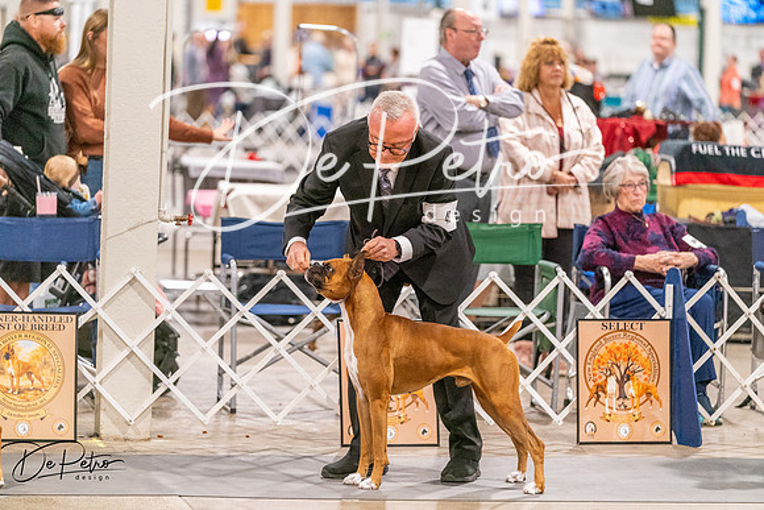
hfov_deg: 13.3
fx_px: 3269
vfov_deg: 8.9
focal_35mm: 154
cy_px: 255
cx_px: 382
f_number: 3.2
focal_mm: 154
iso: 6400
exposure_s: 1/250
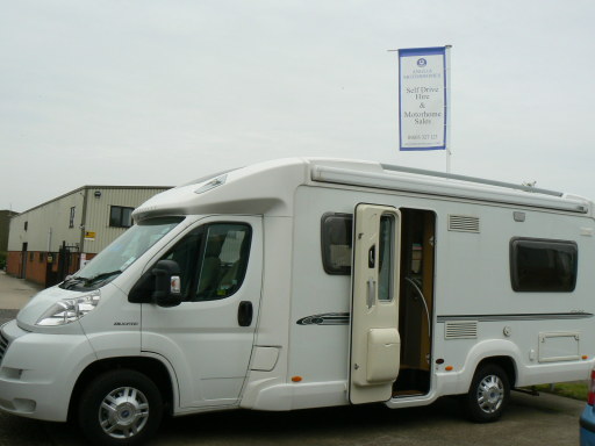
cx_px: 298
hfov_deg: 51.4
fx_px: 619
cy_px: 223
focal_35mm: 36
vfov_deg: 39.7
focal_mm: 6
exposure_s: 1/400
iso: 80
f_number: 5.6
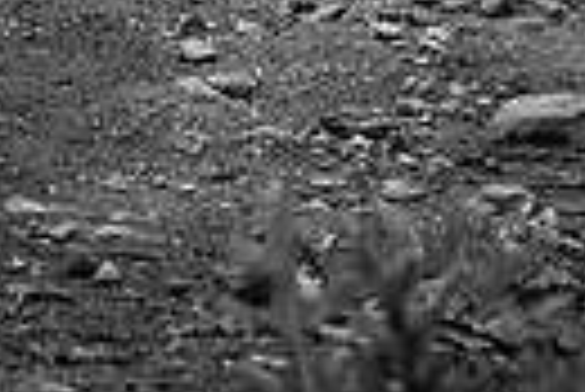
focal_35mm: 441
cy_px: -462
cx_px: -261
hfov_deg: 4.6
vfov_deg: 3.1
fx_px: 7174
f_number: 5
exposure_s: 1/800
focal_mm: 66
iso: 1250
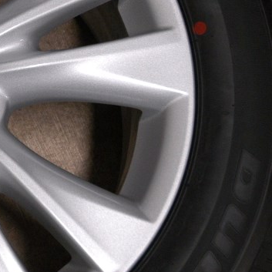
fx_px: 1266
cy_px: 92
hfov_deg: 11.9
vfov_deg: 12.3
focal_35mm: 142
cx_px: -82
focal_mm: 35
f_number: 4.2
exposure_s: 1/80
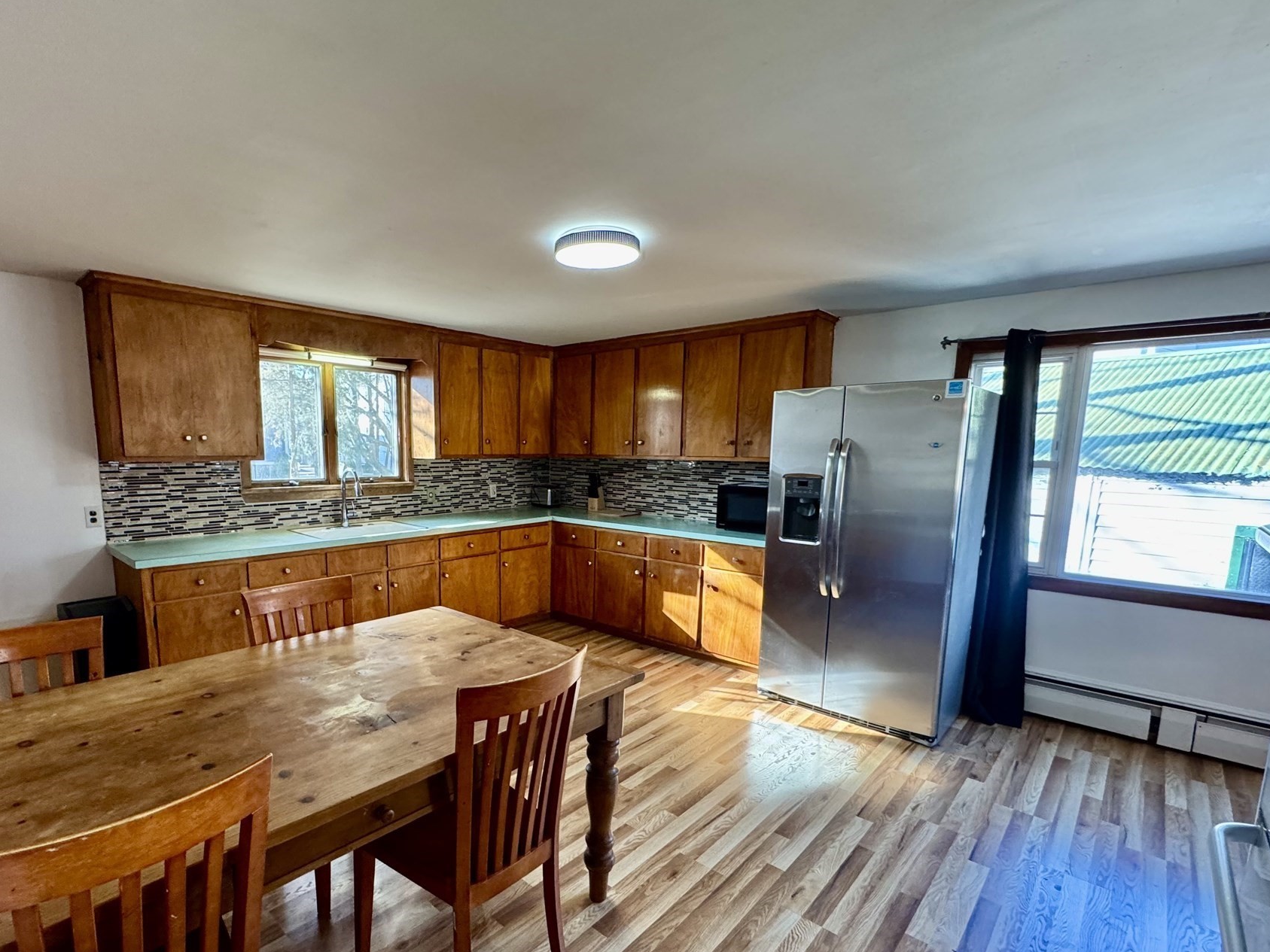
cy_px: 539
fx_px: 624
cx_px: 541
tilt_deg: -8.0
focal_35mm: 17
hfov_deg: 90.4
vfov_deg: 74.4
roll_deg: -0.9
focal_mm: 2.22
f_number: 2.2
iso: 320
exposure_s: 1/120
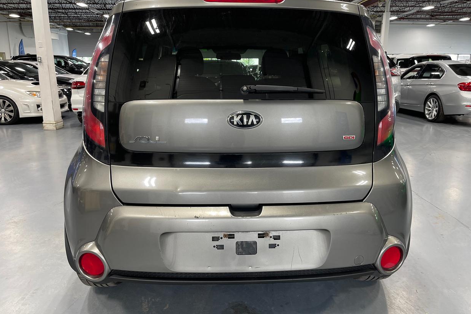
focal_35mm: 27
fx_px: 353
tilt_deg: -14.6
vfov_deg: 47.9
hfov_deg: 67.4
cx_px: 243
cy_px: 162
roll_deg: -0.6
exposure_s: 1/120
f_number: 1.6
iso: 125
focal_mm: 5.1
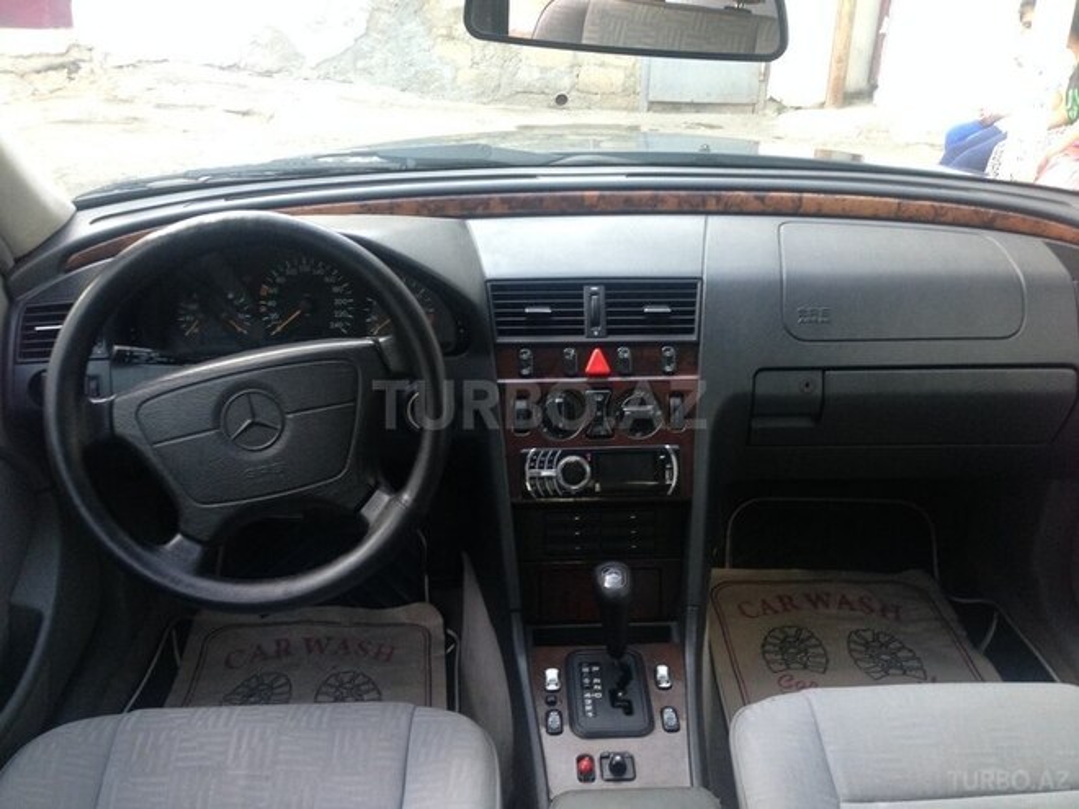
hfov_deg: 55.4
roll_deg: -0.9
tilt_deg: -21.7
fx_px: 1029
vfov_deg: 42.9
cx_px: 540
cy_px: 404
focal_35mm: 33
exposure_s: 1/20
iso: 125
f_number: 2.4
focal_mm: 4.12
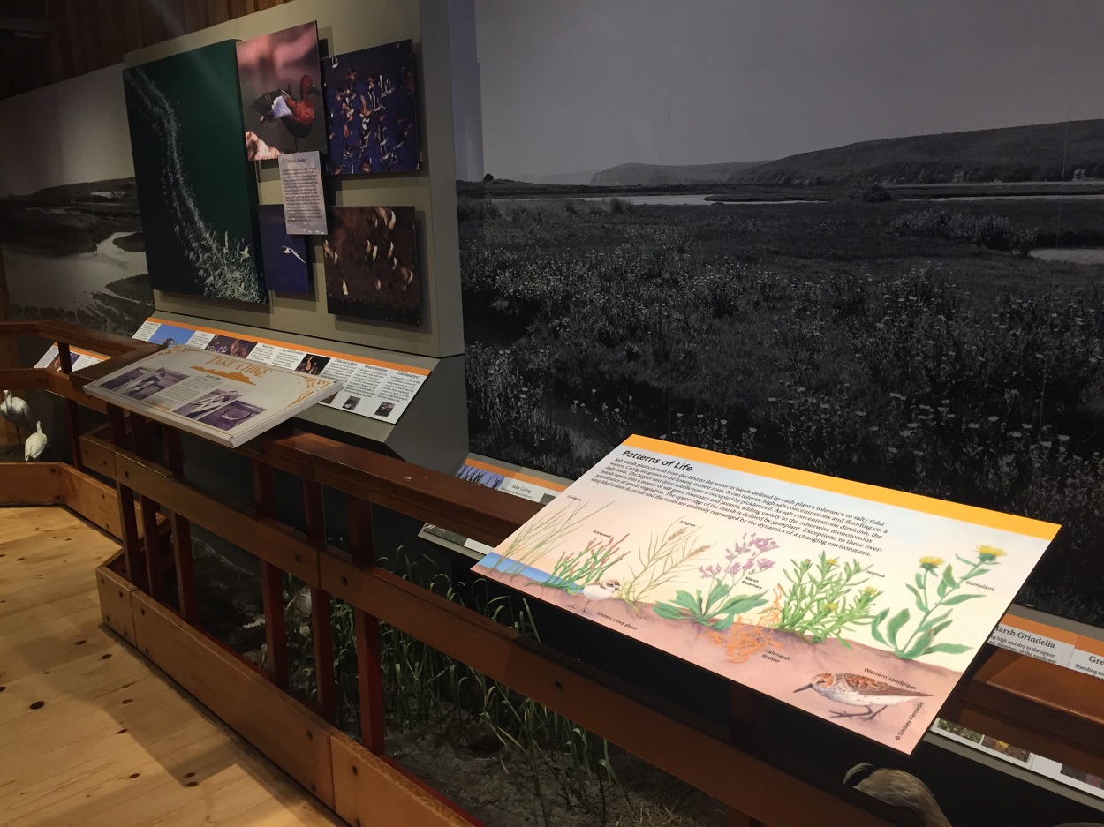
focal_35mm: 29
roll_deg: +0.7
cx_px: 552
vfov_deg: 48.2
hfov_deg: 61.7
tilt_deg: -12.6
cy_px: 414
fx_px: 925
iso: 50
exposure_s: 1/30
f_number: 2.2
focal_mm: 4.15
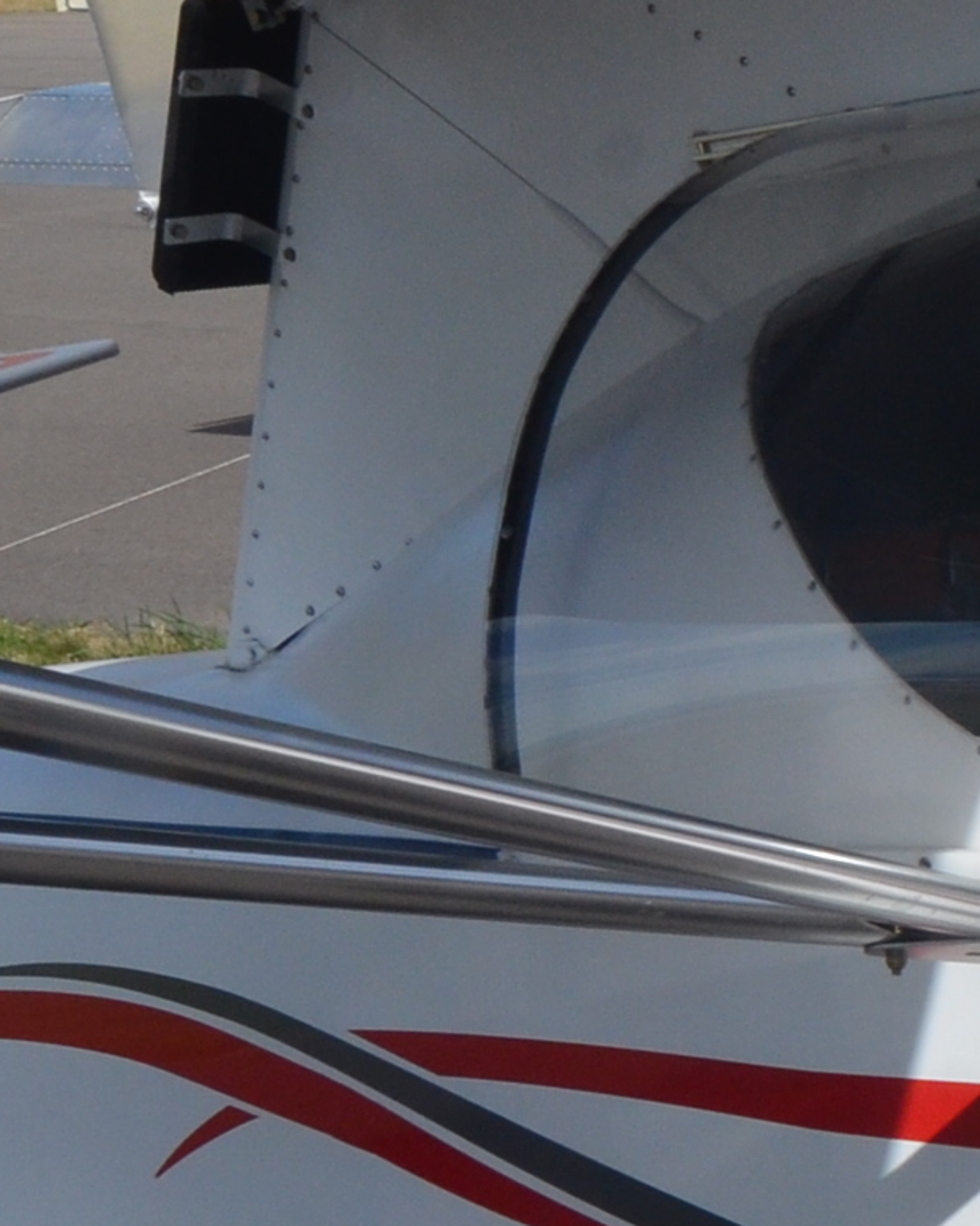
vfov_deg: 23.4
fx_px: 2937
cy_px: 858
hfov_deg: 14.9
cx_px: 2056
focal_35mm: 81
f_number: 13
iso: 400
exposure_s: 1/640
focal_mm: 12
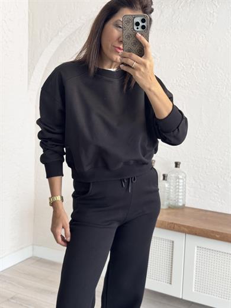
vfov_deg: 39.7
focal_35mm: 48
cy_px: 154
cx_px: 116
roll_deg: -2.3
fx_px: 427
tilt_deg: -24.5
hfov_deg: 30.3
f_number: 1.78
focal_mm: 6.76
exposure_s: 1/121
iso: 80
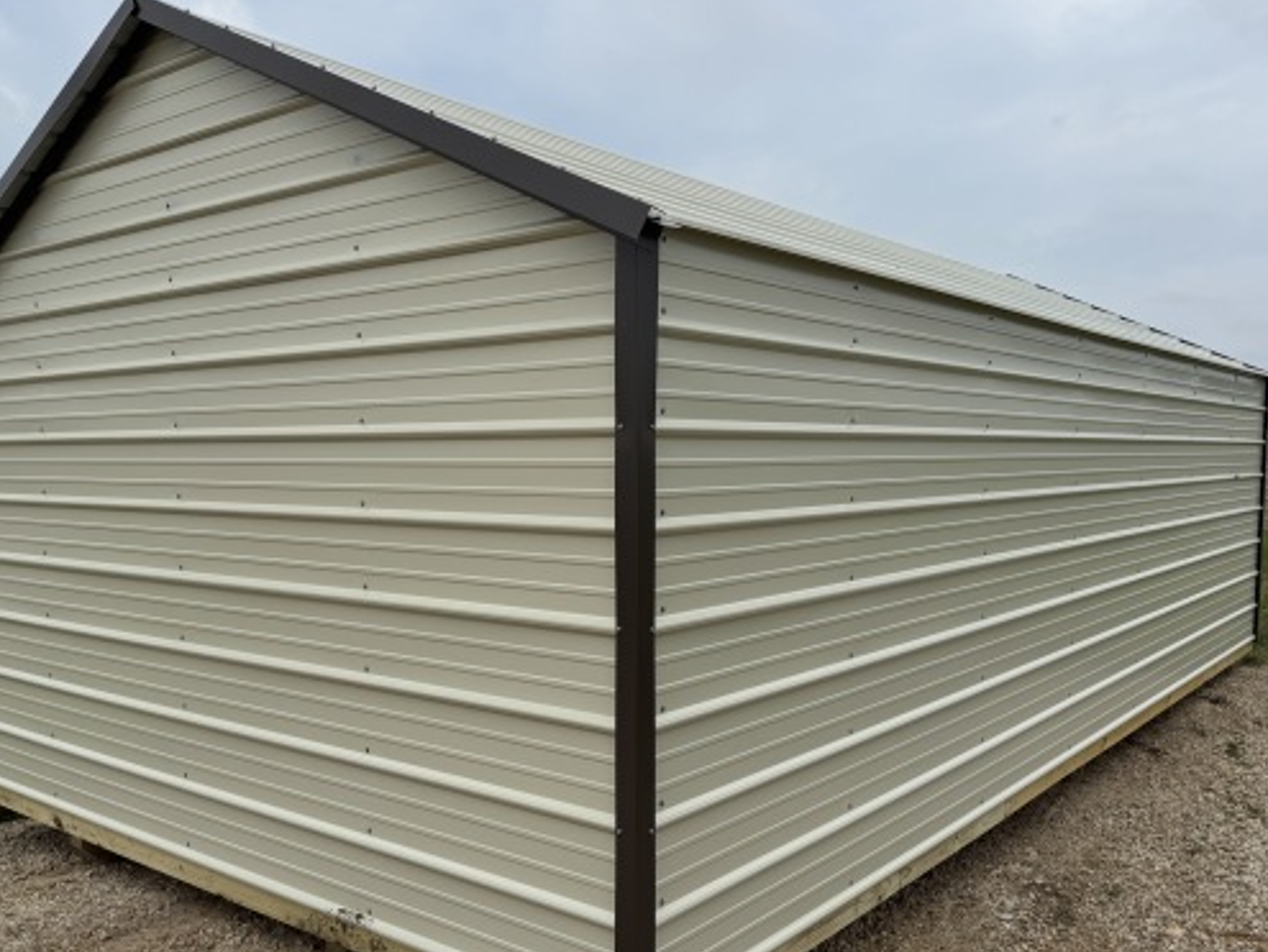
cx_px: 566
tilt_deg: -4.0
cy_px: 545
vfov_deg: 45.4
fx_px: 1136
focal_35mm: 31
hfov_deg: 58.2
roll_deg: +1.3
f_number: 1.78
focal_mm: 6.76
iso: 80
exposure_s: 1/4049
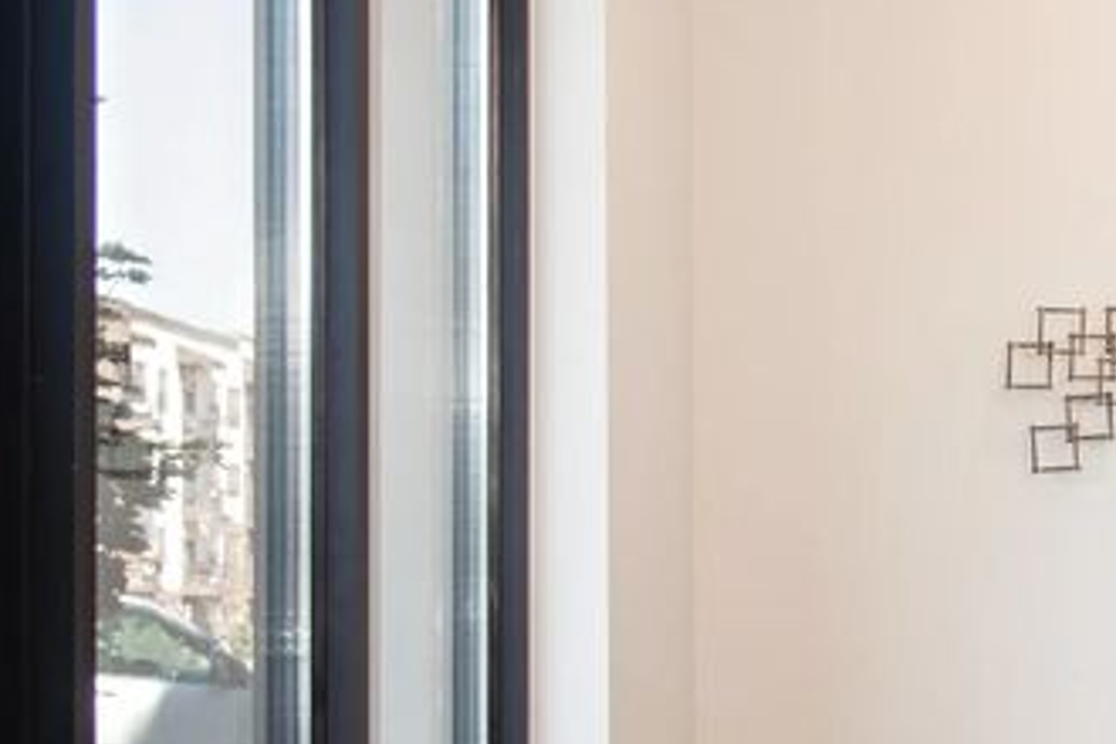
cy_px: 654
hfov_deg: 16.7
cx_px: 1288
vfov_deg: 11.5
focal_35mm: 118
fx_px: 3658
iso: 500
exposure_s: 1/50
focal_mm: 38
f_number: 7.1
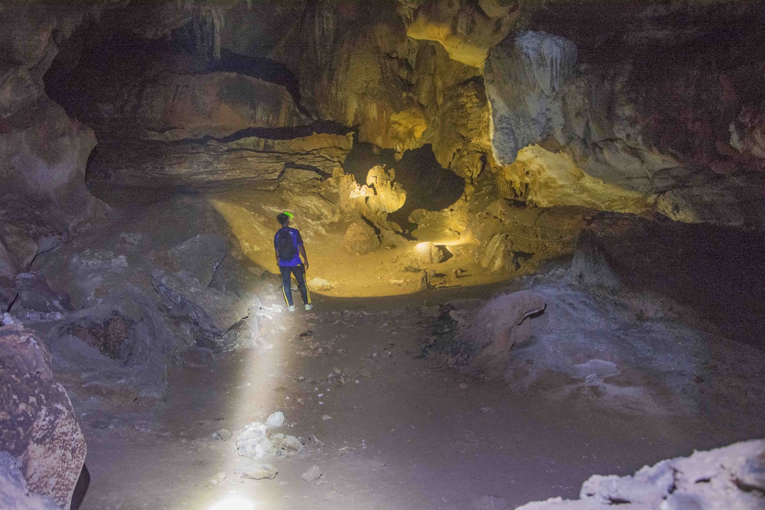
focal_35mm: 27
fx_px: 574
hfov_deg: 67.4
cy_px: 255
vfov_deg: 47.9
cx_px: 382
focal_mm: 18
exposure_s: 1
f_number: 3.5
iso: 2500
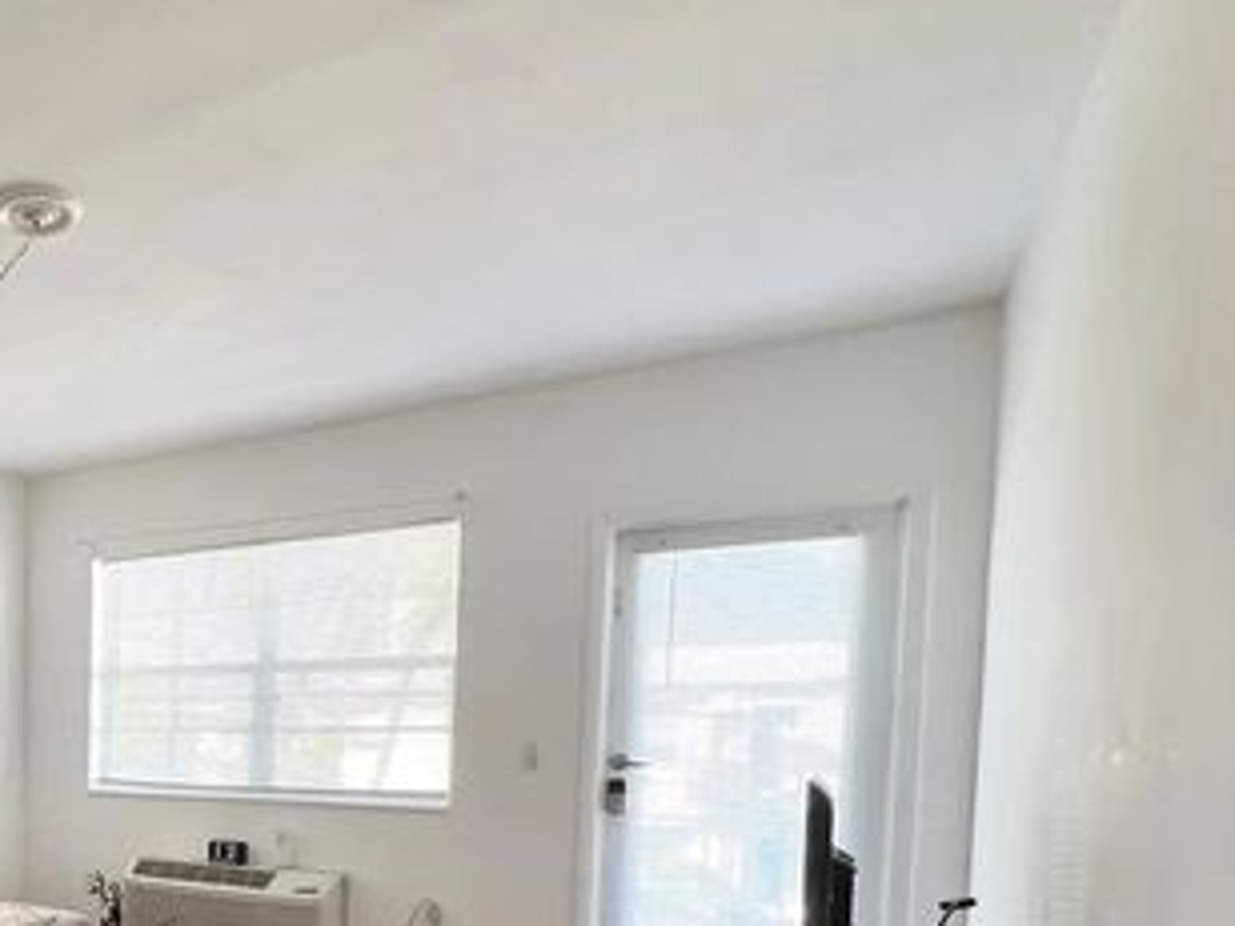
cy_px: 802
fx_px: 963
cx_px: -8
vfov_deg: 47.1
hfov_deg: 51.7
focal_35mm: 27
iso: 64
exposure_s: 1/99
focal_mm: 1.57
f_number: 1.8
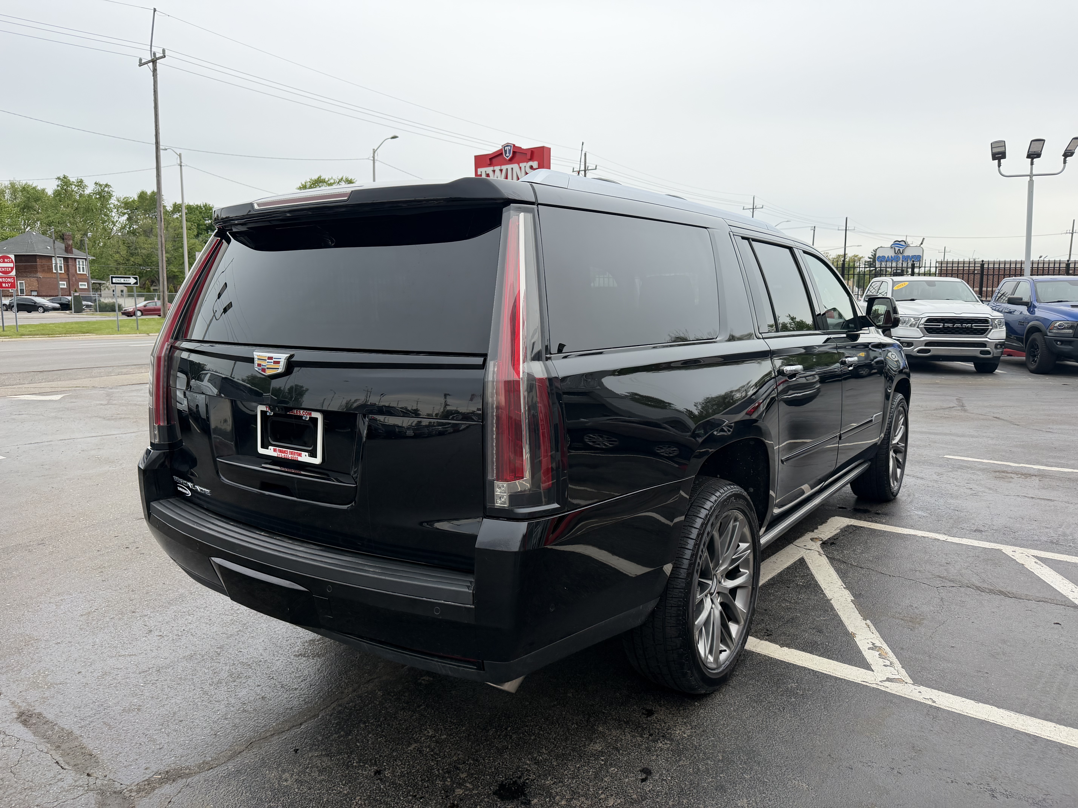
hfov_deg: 71.6
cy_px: 404
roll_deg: -0.3
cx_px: 539
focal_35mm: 24
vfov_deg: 56.8
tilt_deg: -7.2
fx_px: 747
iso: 100
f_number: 1.78
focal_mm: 6.76
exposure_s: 1/1271
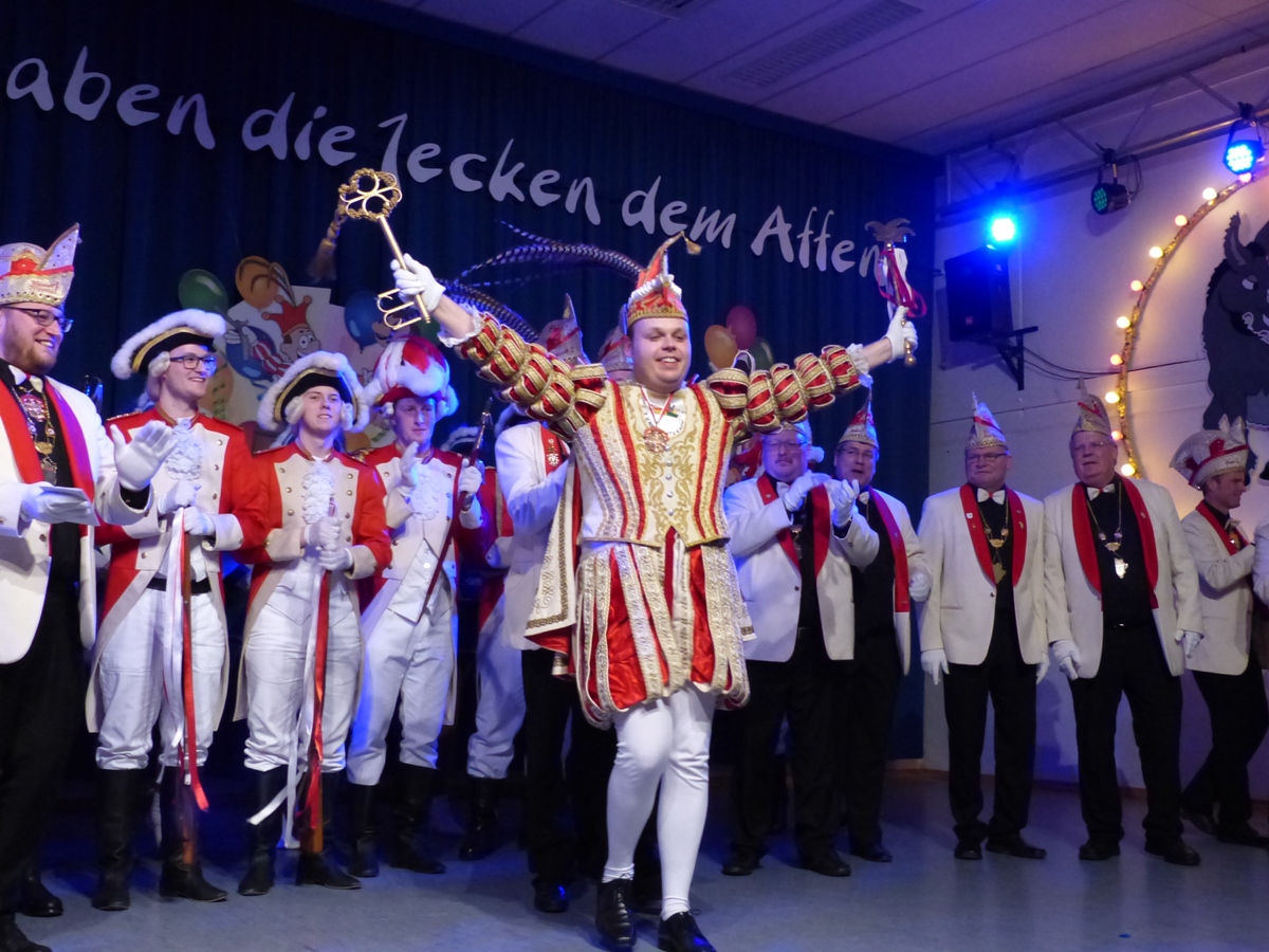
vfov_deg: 35.1
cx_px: 634
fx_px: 1503
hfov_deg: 45.8
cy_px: 476
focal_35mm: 41
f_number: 2.8
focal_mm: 7.4
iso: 800
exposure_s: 1/125
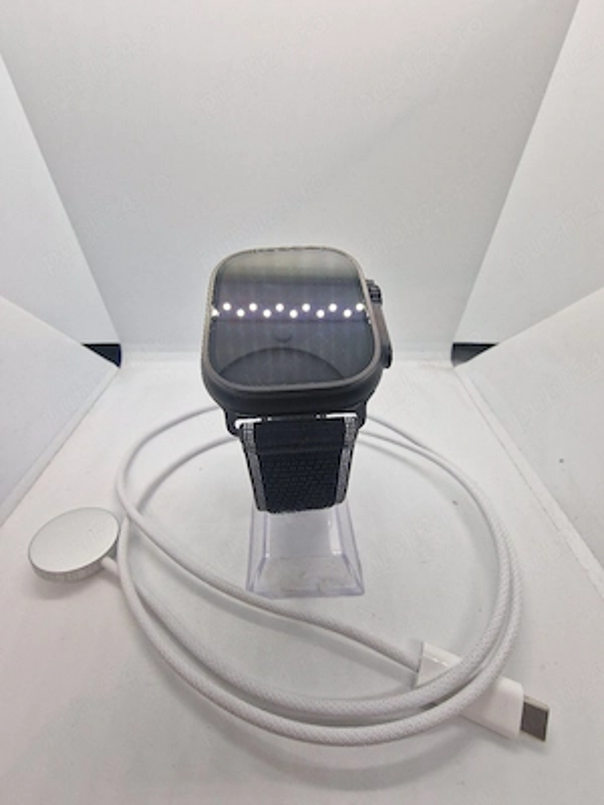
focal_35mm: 13
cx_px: 302
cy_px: 402
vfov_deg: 106.2
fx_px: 302
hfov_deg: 89.9
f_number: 2.2
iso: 50
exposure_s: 1/141
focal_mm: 2.2
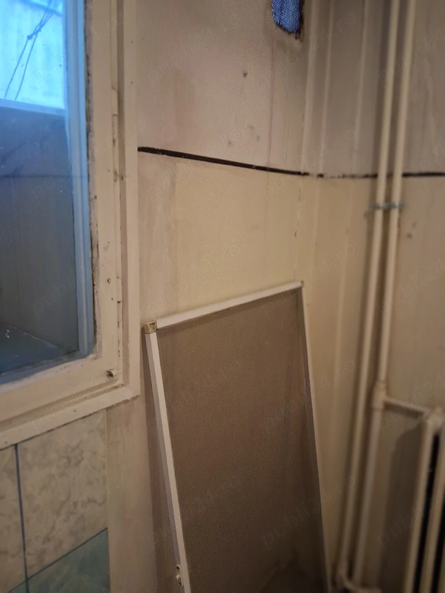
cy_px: 296
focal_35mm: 26
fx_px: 446
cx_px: 222
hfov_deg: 53.1
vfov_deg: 67.3
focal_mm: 3.98
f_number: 1.8
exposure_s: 1/33
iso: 400
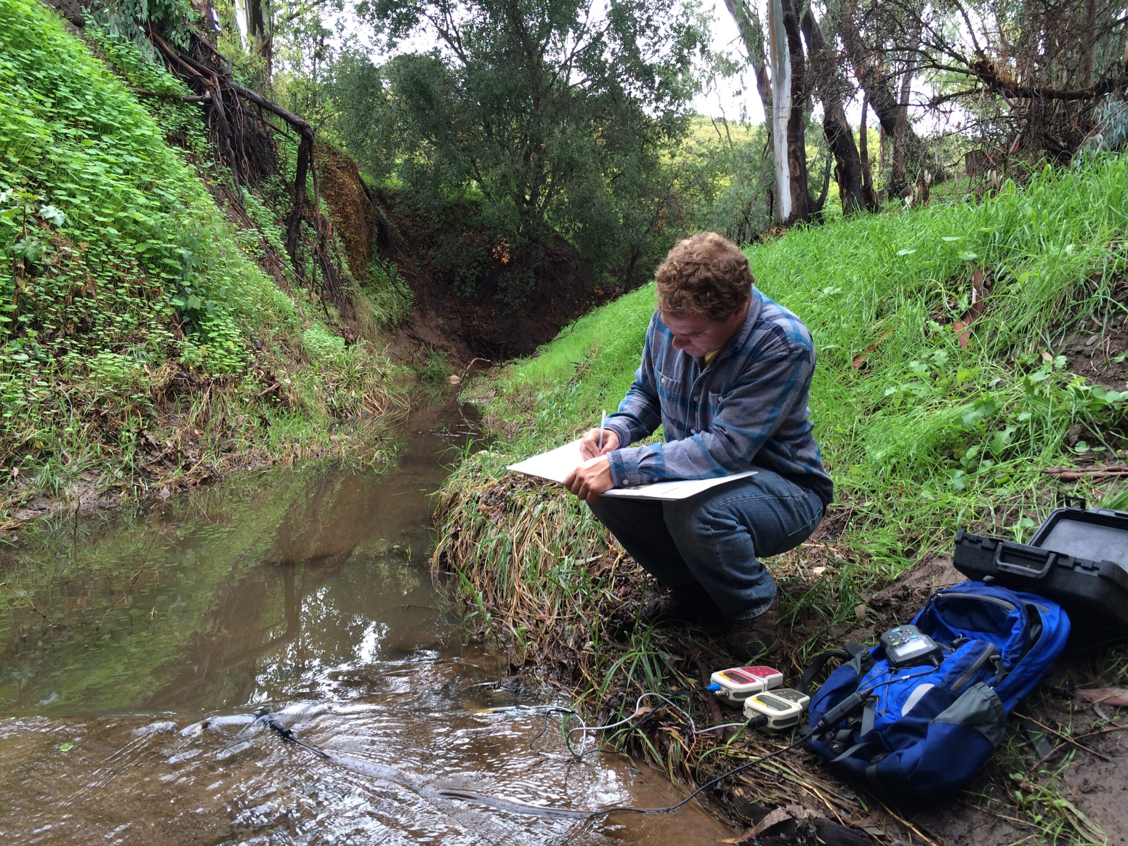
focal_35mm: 30
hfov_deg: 60.0
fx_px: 978
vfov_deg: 46.8
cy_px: 423
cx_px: 564
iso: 50
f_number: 2.2
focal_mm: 4.12
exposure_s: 1/120
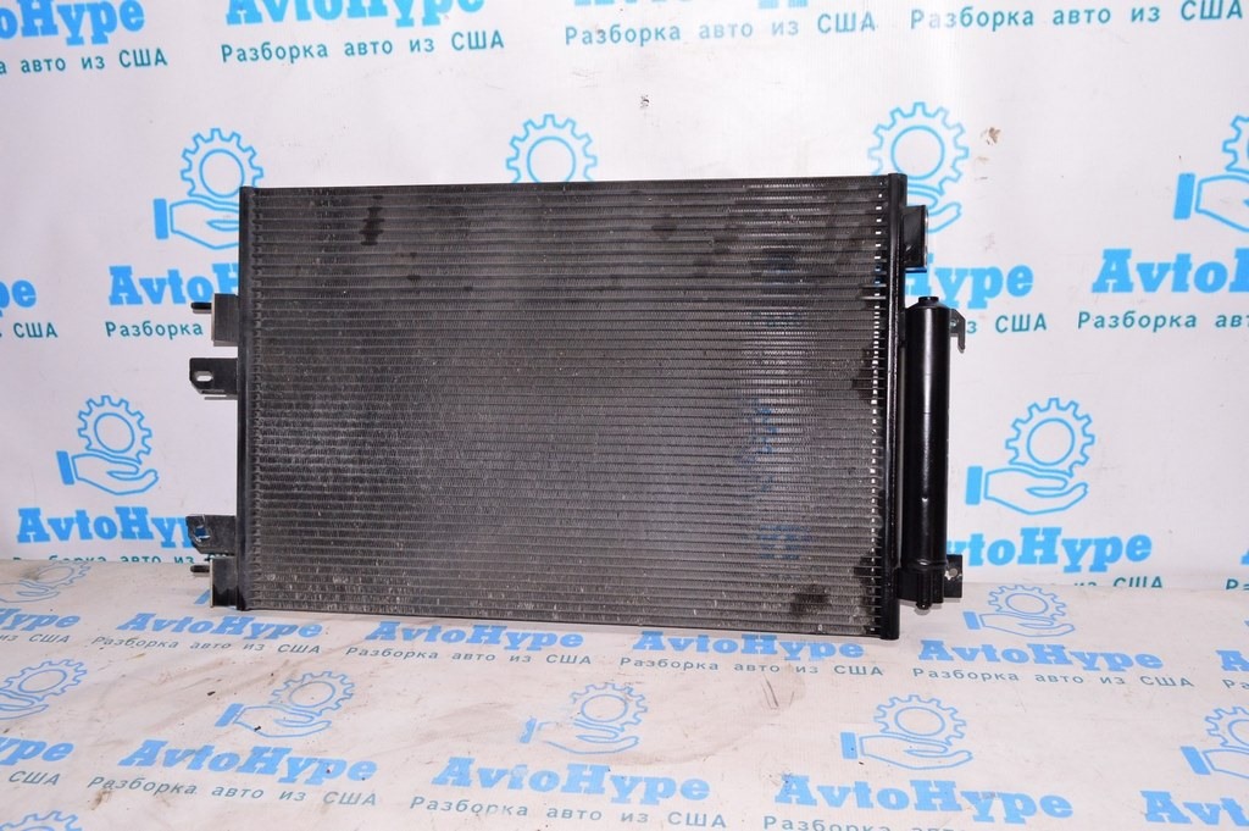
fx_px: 1040
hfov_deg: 62.0
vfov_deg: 43.5
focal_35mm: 30
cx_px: 624
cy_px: 416
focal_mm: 20
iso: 1600
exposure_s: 1/125
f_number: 8
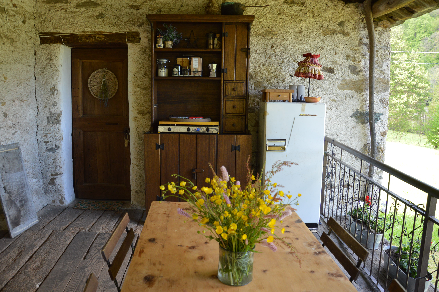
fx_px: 329
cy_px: 146
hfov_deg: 67.4
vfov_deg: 47.8
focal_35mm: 27
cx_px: 220
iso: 400
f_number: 5
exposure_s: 1/100
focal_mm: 18
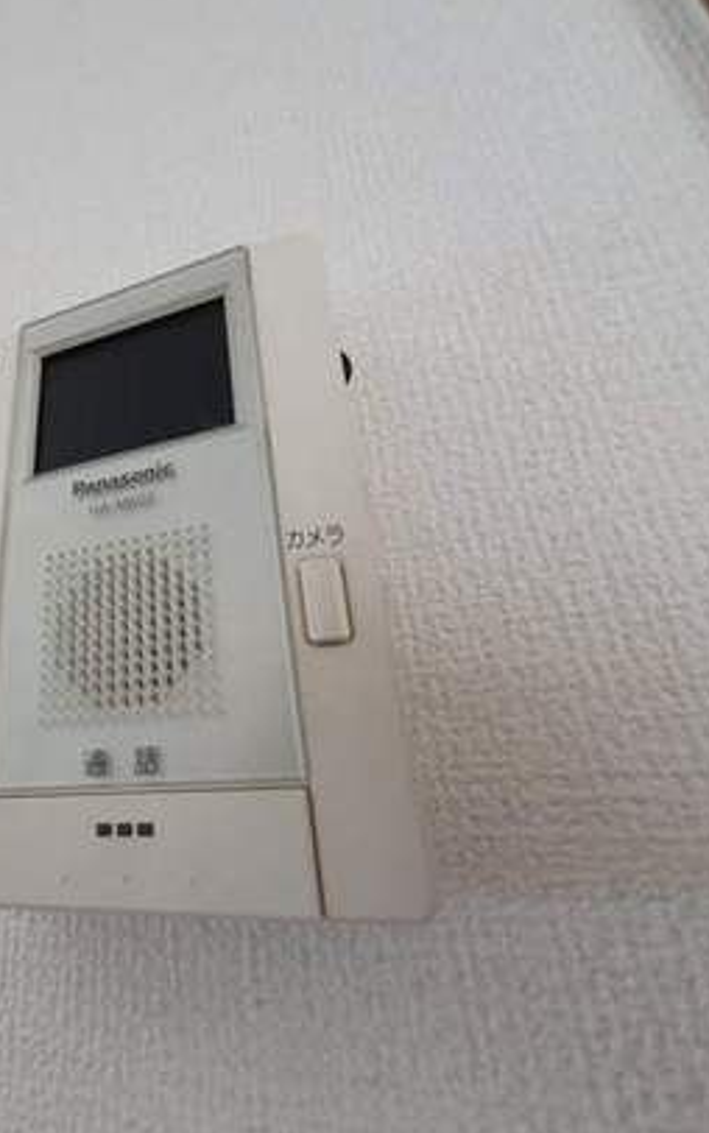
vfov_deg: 88.0
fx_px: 587
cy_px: 564
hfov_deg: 56.8
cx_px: 123
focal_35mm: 19
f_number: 2.2
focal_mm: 1.8
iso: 320
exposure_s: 1/30
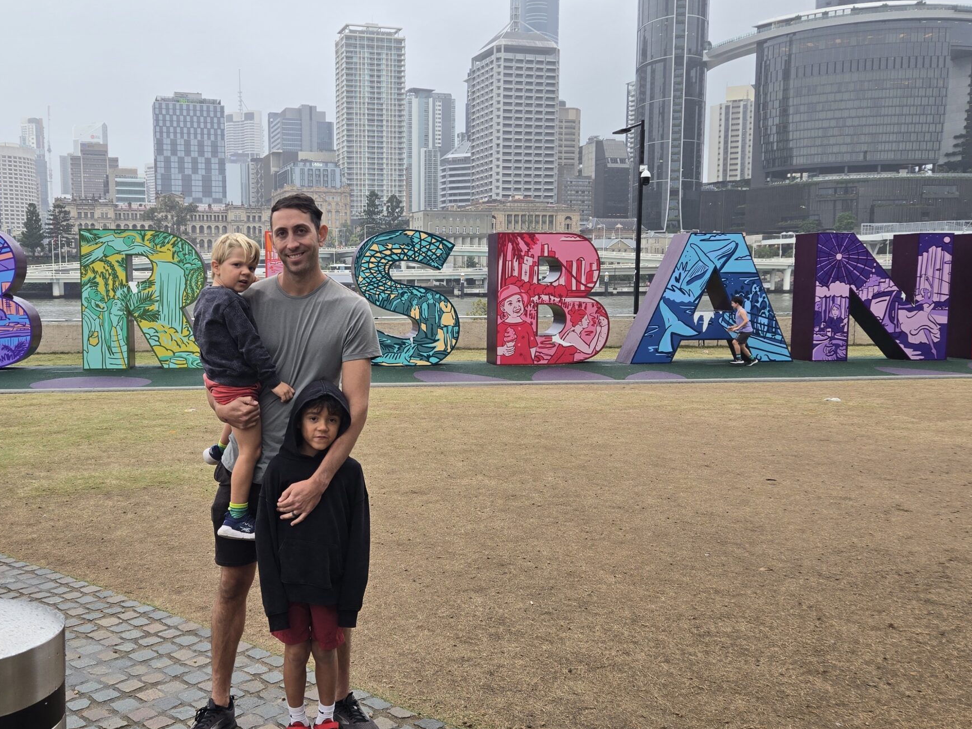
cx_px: 399
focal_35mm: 34
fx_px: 955
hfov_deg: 53.7
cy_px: 354
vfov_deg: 41.8
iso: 40
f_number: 1.8
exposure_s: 1/180
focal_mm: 5.4
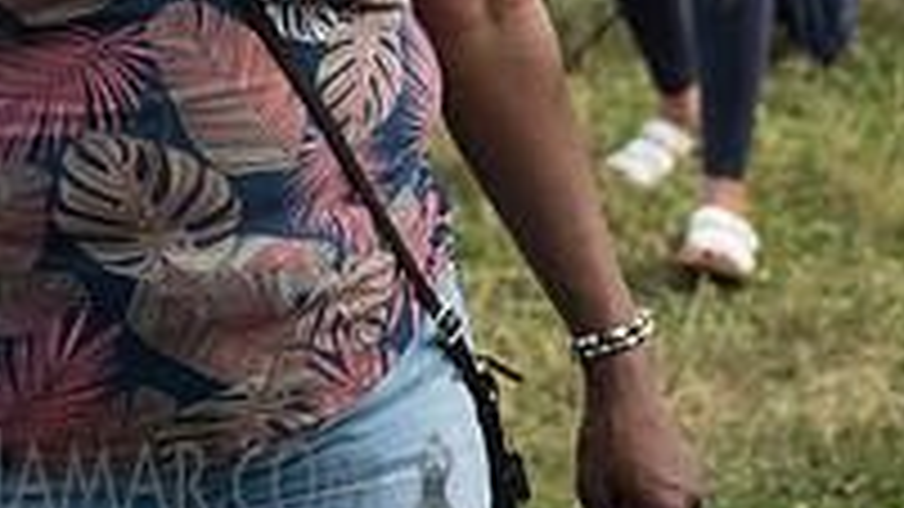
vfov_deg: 8.7
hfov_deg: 15.7
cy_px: -285
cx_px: 148
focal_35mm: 136
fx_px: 3260
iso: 250
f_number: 4
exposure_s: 1/250
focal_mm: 45
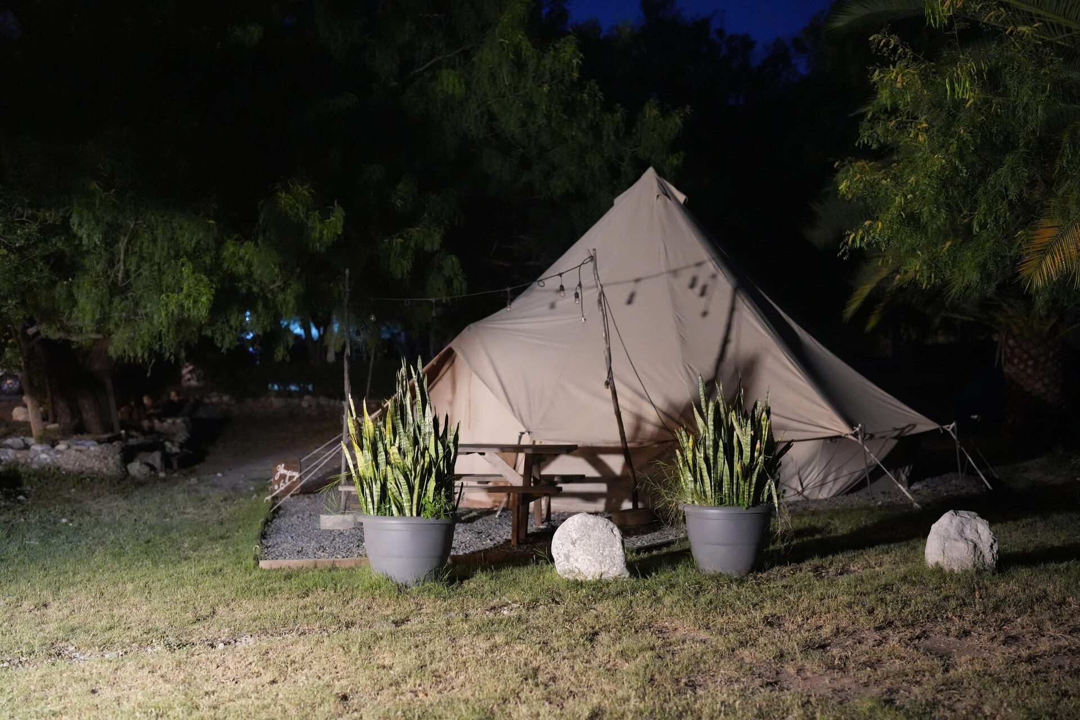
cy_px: 360
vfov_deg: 27.0
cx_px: 540
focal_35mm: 50
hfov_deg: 39.6
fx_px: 1500
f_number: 2
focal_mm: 50
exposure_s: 1/15
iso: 12800
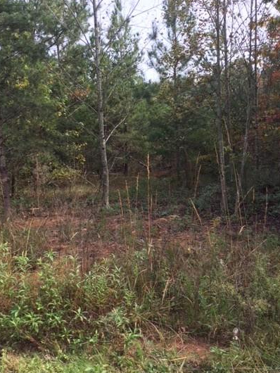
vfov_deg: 52.6
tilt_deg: -5.6
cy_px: 197
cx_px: 132
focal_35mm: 35
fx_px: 377
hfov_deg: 40.7
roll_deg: +3.8
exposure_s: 1/482
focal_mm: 4.15
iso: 32
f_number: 2.2
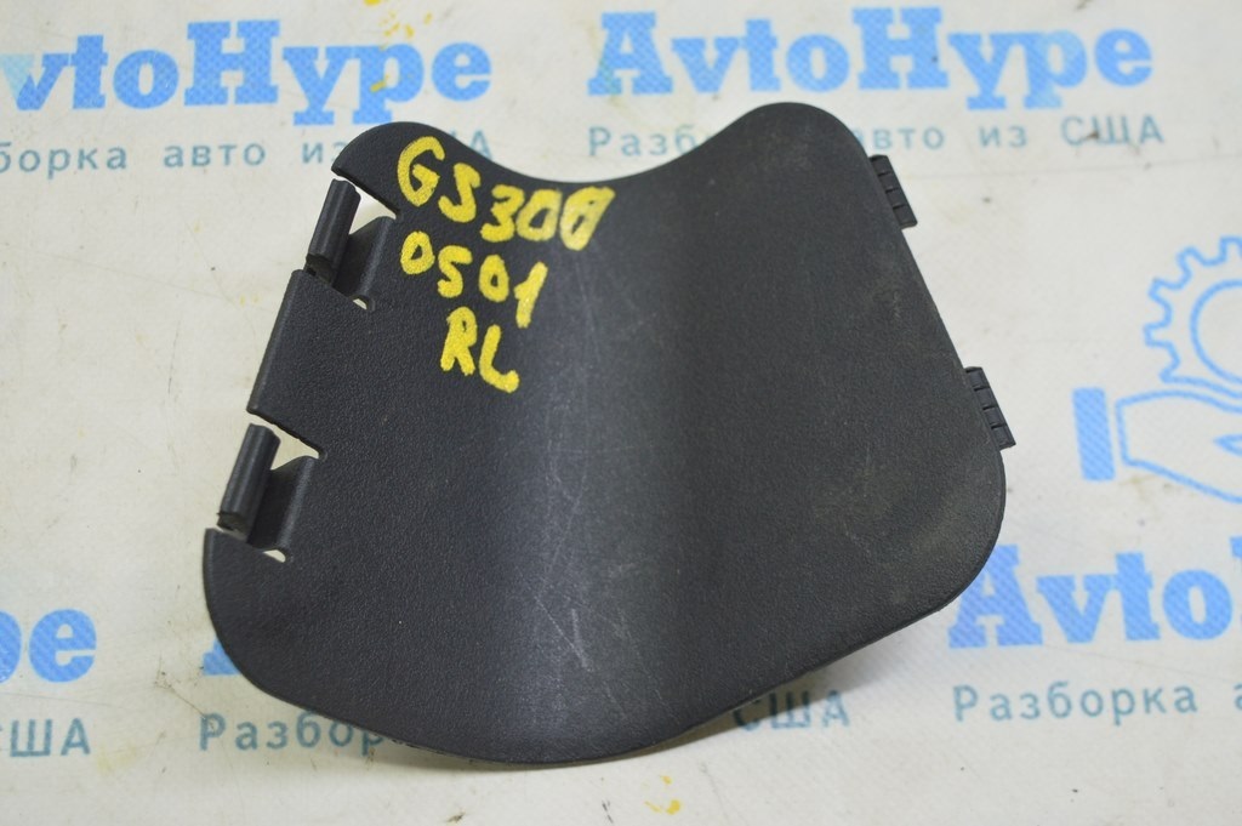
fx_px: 1655
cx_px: 621
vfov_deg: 28.0
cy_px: 413
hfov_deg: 41.1
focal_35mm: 48
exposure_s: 1/20
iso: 400
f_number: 5.6
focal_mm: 32
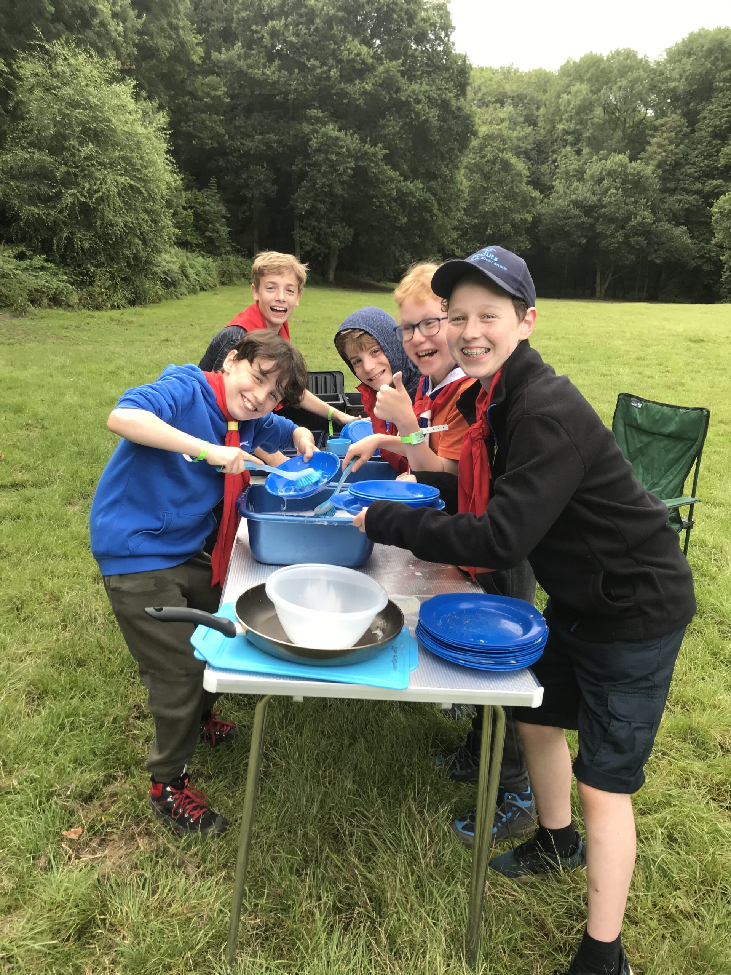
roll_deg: -1.5
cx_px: 366
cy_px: 488
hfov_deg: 49.7
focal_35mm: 28
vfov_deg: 63.4
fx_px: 788
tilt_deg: -17.0
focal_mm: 3.99
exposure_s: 1/100
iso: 25
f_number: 1.8
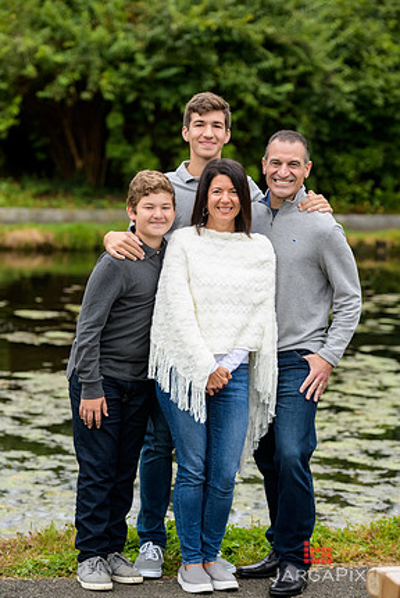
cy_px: 300
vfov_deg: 16.9
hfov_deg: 11.3
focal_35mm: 121
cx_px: 193
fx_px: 2013
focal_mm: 116
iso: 800
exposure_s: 1/400
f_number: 4
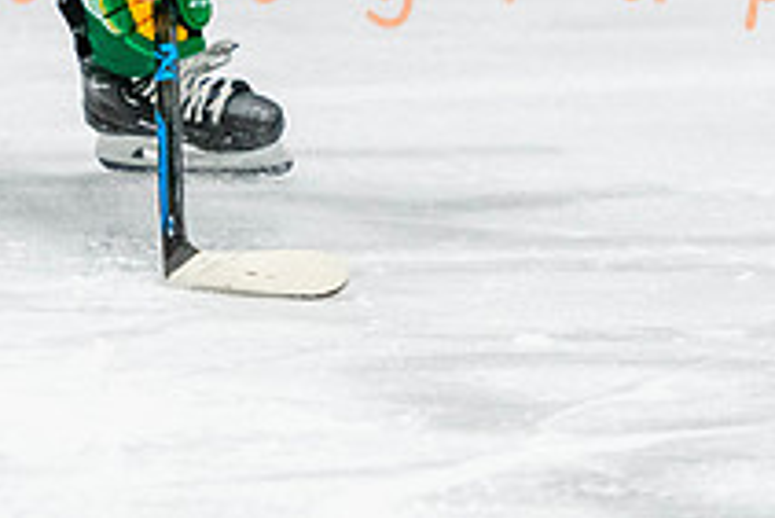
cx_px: 105
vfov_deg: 2.2
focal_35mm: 628
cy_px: -271
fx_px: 13528
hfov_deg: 3.3
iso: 1400
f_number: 2.8
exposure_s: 1/640
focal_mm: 135
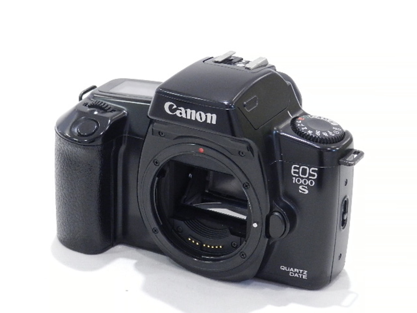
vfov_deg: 14.8
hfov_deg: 19.6
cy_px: 156
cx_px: 208
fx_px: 1205
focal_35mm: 100
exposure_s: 1/25
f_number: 4.6
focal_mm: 17.7
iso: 800
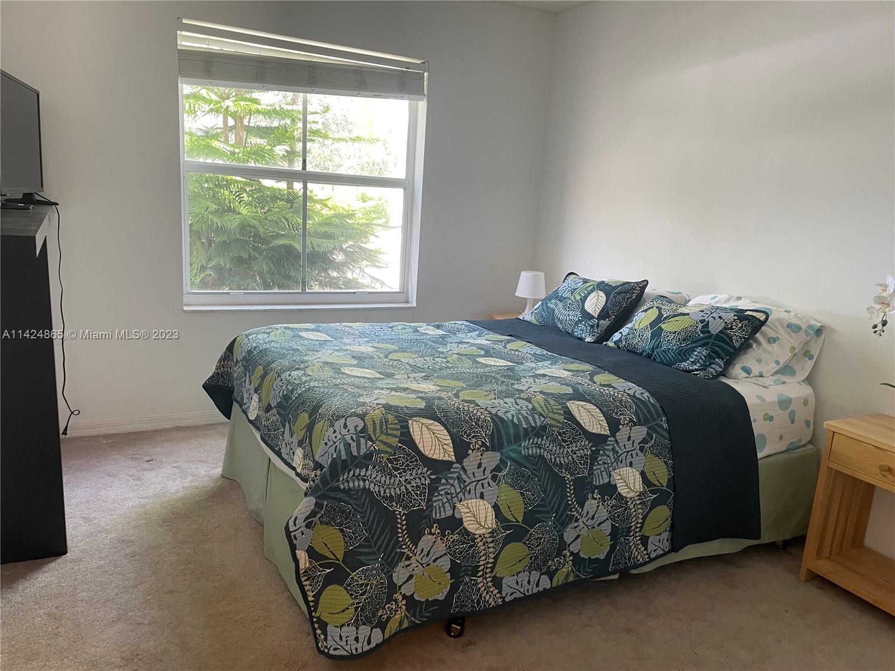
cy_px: 336
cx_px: 448
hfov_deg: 67.3
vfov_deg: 53.1
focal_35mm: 26
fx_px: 672
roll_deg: -4.1
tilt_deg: -12.7
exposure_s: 1/60
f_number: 1.6
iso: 100
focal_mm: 4.2
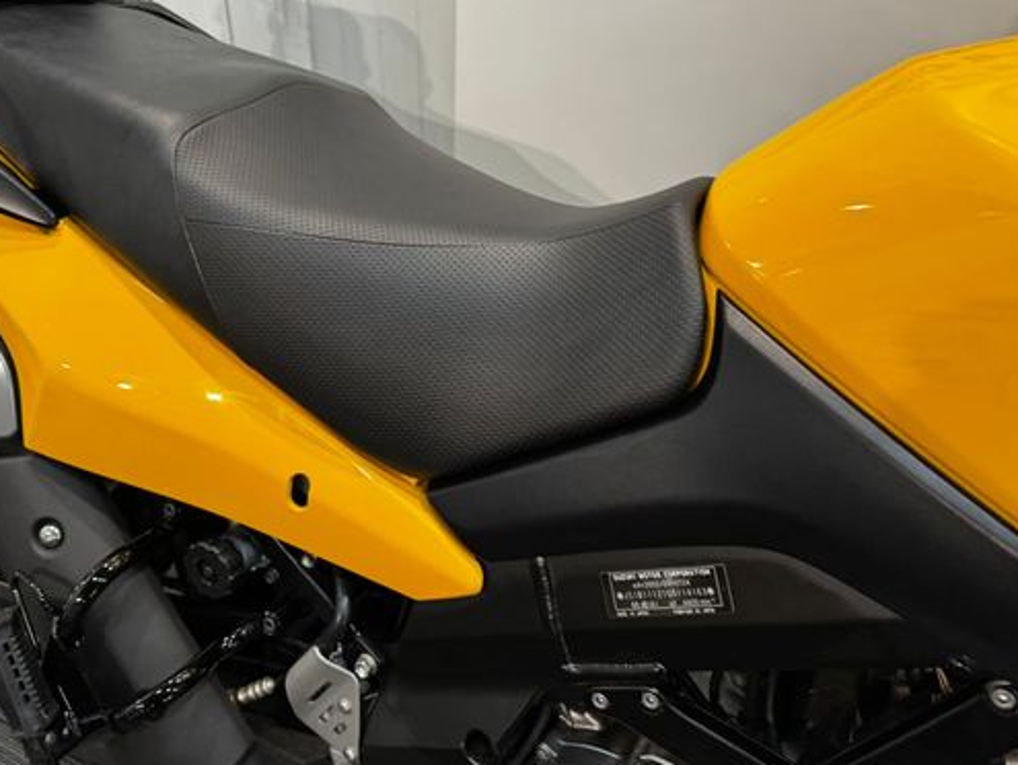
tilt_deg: -36.9
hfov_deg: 58.2
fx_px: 912
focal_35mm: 31
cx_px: 467
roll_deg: -2.5
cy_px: 323
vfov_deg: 45.3
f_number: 1.78
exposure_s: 1/50
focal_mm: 6.76
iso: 320
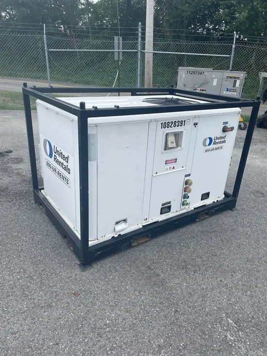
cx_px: 134
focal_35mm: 26
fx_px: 267
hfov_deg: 53.1
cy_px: 178
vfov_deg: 67.3
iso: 32
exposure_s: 1/1473
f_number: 1.6
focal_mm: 4.2
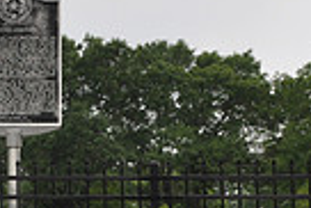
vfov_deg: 9.0
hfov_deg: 13.1
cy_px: 58
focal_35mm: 153
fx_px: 1323
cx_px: -34
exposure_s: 1/80
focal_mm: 24
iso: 200
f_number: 9
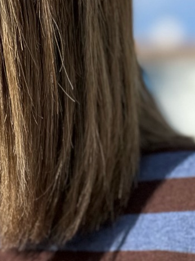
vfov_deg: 13.4
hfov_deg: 11.6
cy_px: 522
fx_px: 955
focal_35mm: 127
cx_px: 172
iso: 80
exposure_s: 1/4167
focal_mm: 6.76
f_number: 1.78
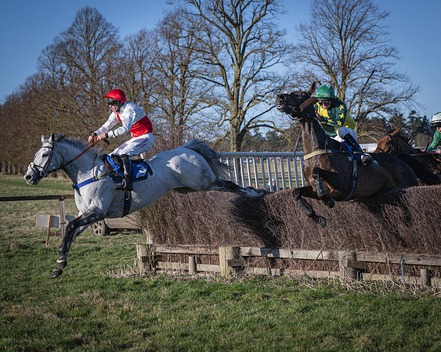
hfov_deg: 17.3
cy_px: 196
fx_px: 1441
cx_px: 341
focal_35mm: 110
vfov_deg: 13.9
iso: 200
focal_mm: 70
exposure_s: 1/2500
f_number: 4
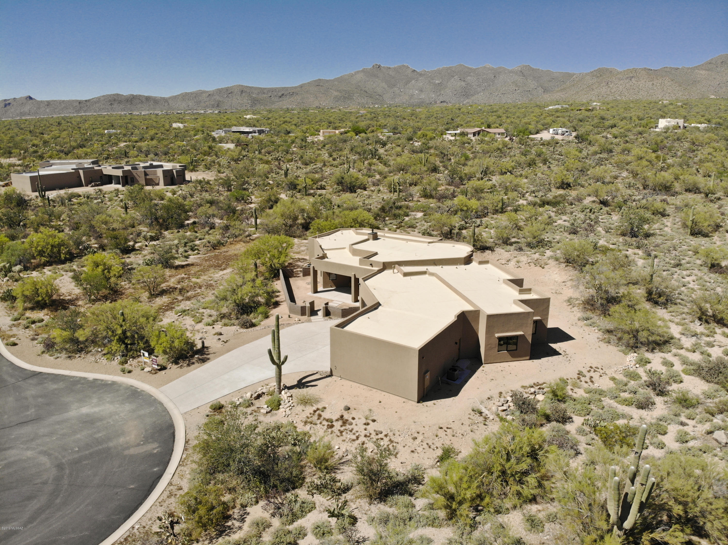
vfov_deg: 56.8
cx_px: 364
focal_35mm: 24
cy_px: 272
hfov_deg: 71.6
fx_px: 505
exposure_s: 1/1250
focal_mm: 4.5
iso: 100
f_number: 2.8
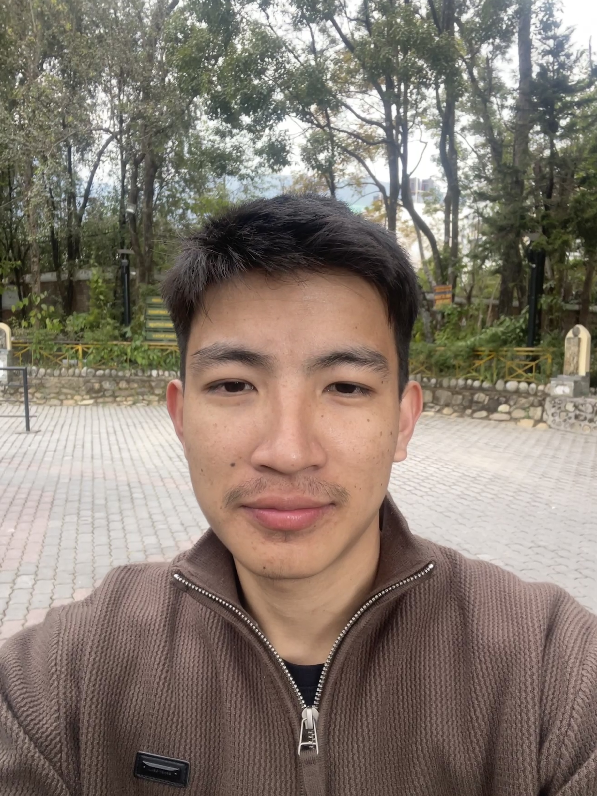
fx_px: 529
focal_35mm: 23
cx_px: 298
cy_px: 398
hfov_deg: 58.9
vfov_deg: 73.9
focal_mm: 2.71
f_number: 2.2
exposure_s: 1/121
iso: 100
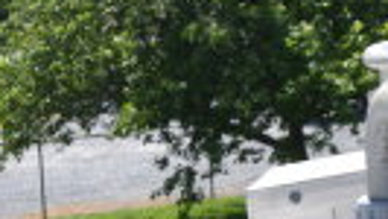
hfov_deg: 11.2
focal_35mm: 187
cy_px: 486
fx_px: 1925
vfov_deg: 6.3
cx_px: -114
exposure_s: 1/320
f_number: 9
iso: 200
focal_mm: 26
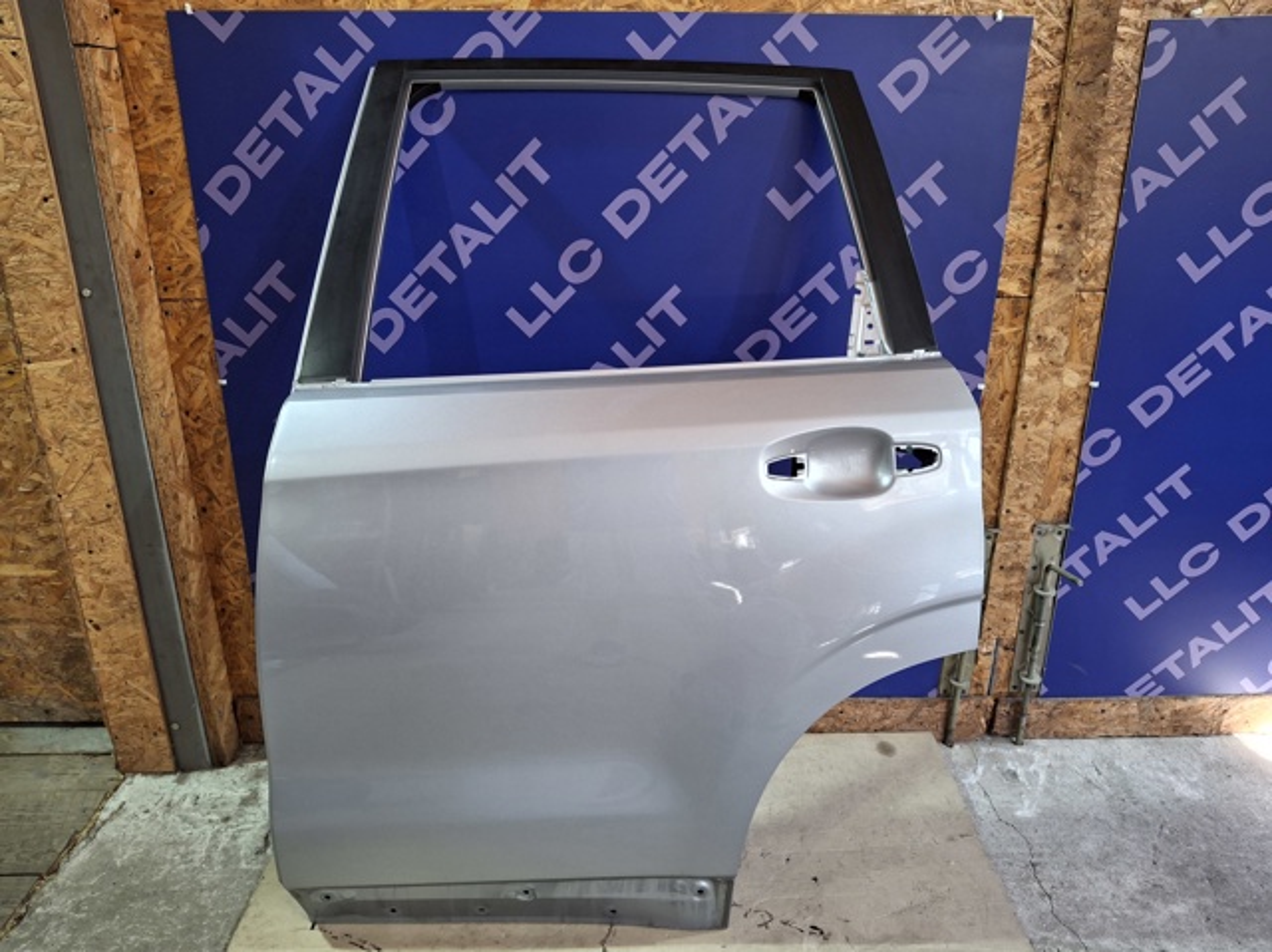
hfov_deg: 69.4
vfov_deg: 54.8
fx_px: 918
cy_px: 476
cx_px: 636
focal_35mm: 25
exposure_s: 1/50
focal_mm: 4.69
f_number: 1.8
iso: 125
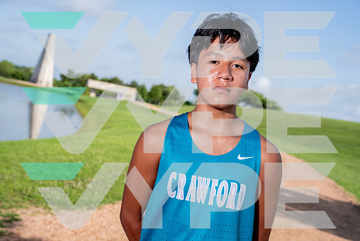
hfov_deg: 40.3
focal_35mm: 49
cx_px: 180
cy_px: 120
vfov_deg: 27.5
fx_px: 490
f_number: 5.6
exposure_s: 1/640
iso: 100
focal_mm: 49
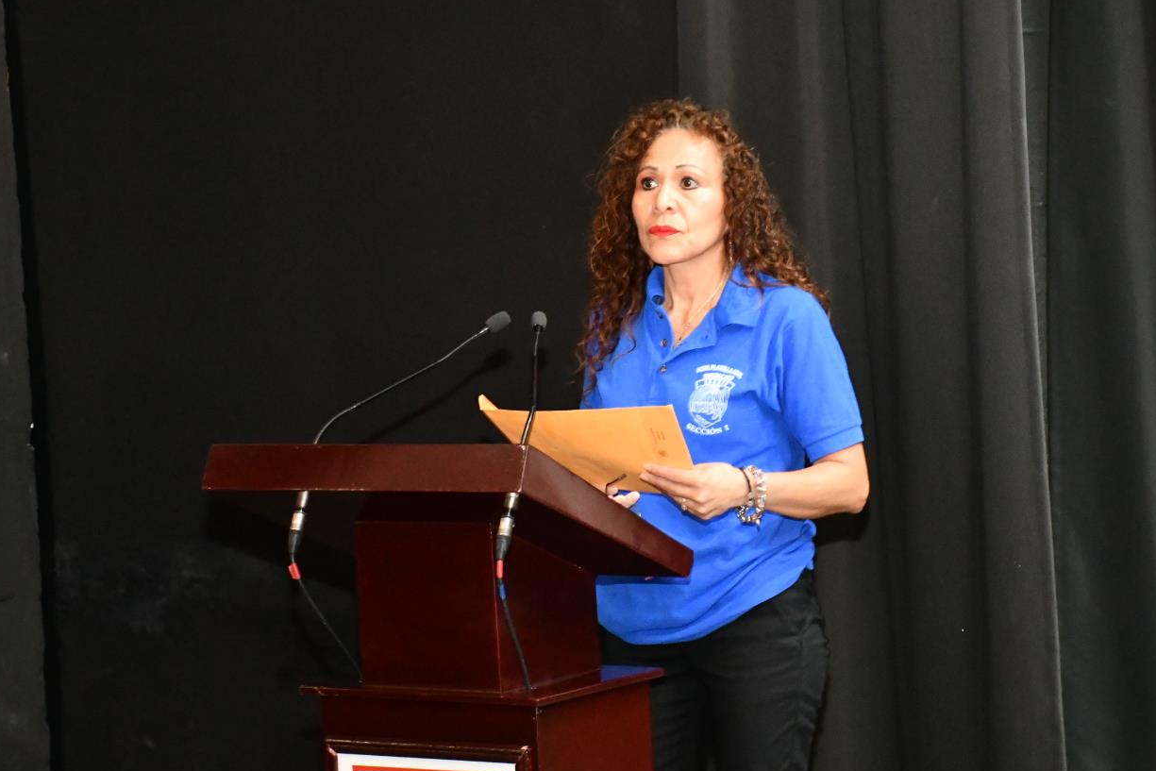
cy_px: 365
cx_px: 692
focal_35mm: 119
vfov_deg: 11.5
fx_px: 3821
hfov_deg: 17.2
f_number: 5
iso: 6400
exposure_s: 1/60
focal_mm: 60
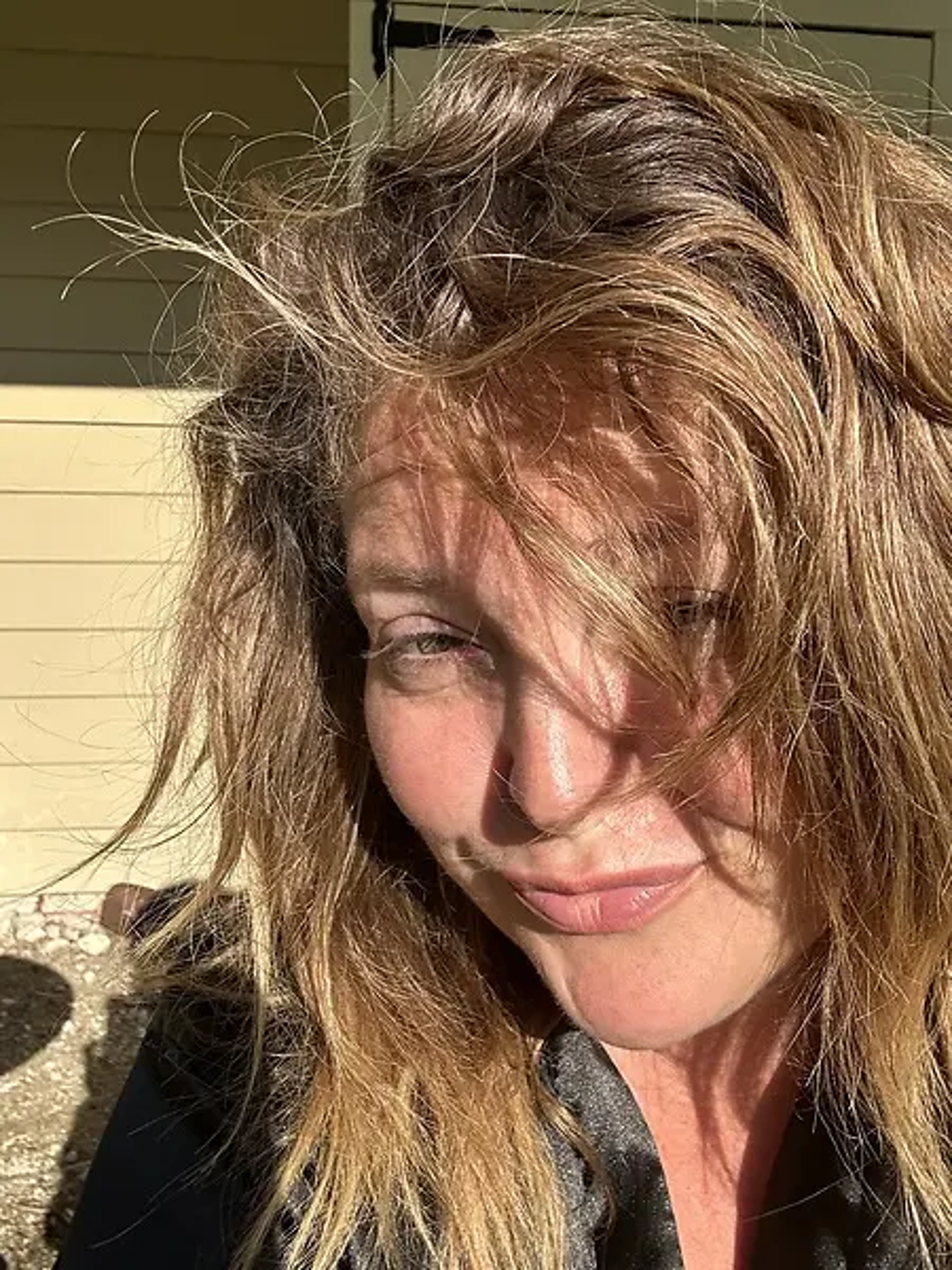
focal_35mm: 30
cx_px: 476
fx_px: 1100
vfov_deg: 60.0
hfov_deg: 46.8
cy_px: 635
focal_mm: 2.69
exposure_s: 1/947
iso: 25
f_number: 1.9
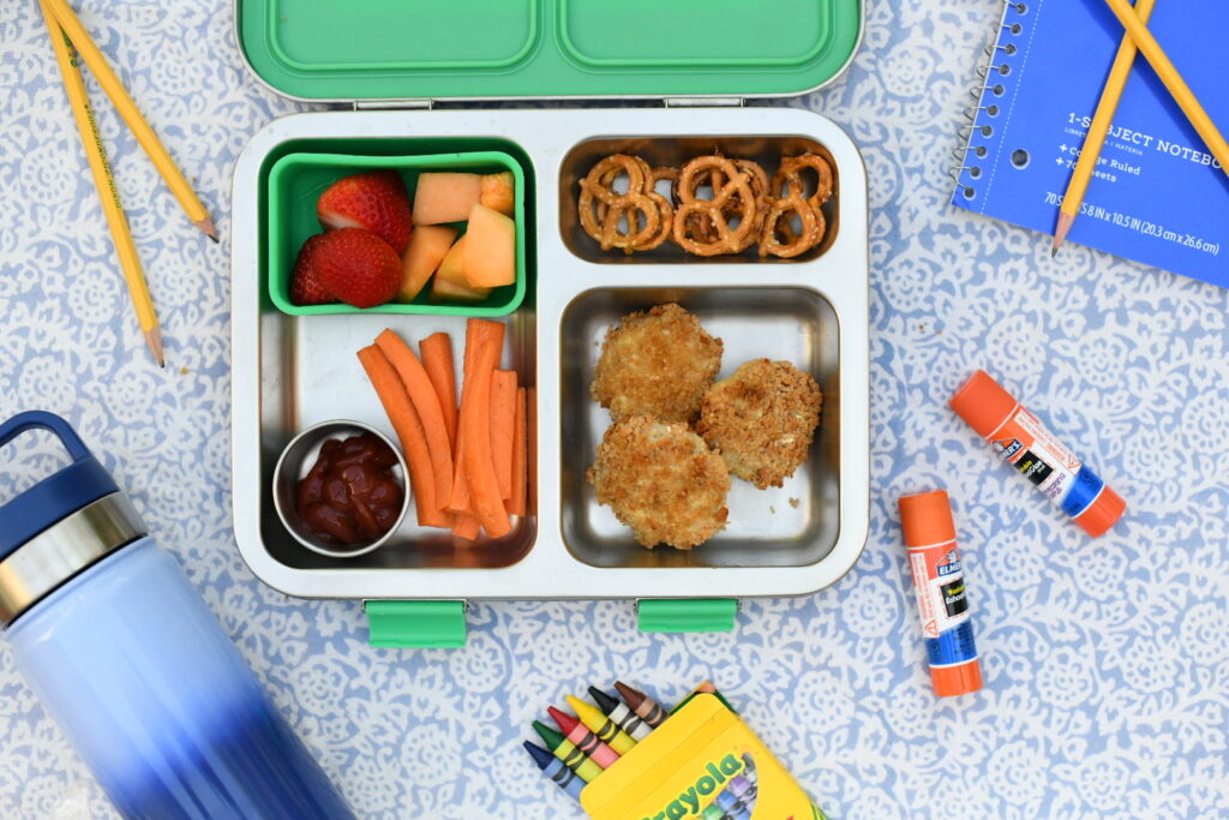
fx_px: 1707
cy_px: 410
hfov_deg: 39.6
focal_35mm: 50
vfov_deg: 27.0
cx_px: 614
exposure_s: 1/8000
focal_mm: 50
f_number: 3.2
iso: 4000
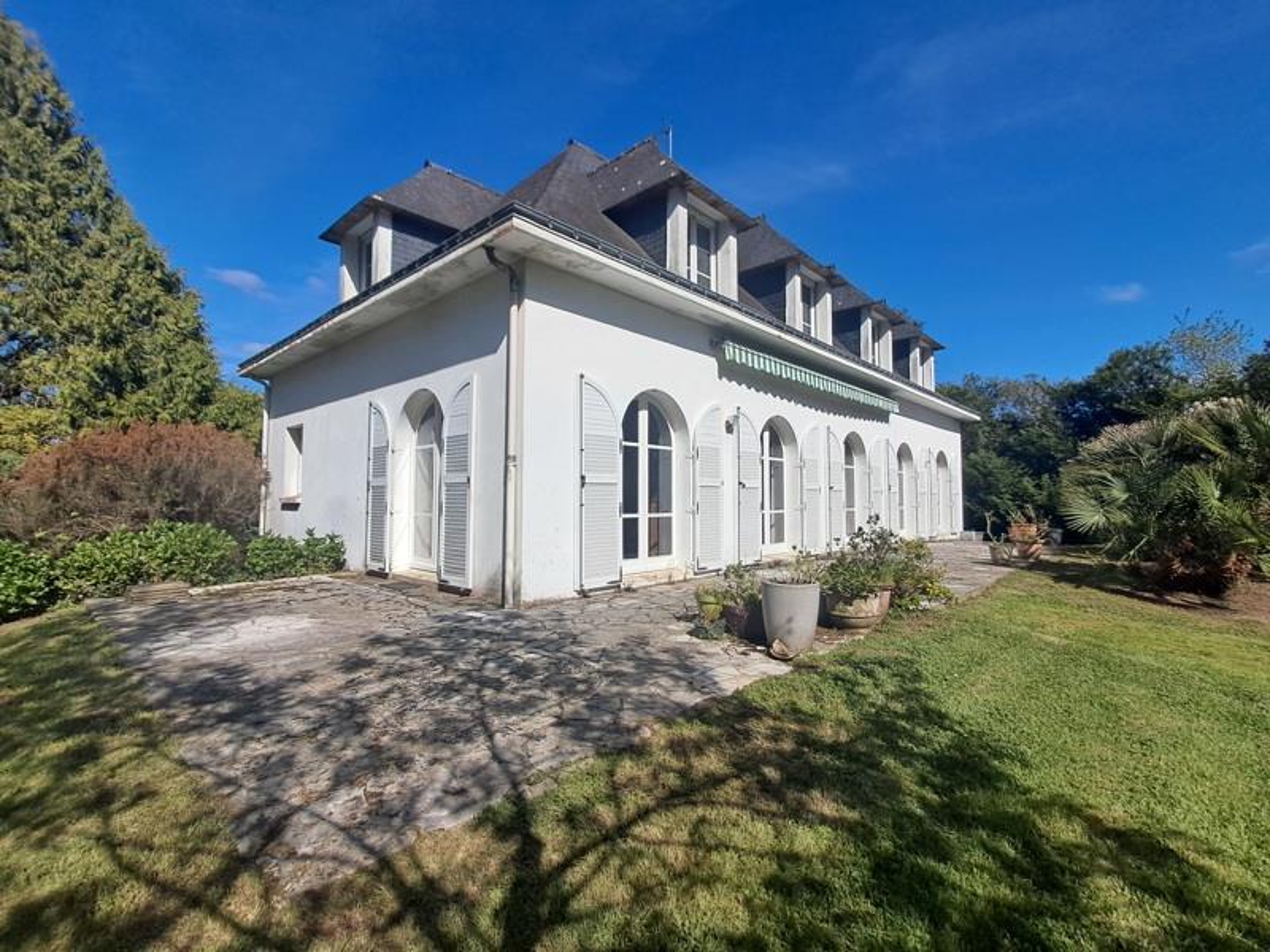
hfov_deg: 94.5
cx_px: 635
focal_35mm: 16
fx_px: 587
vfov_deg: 78.1
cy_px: 476
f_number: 2.2
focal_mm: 1.64
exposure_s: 1/2538
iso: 40
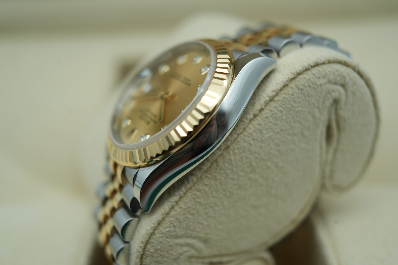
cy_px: 132
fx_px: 387
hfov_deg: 54.4
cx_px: 199
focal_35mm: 35
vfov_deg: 37.9
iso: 400
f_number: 5
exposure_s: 1/250
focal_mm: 35
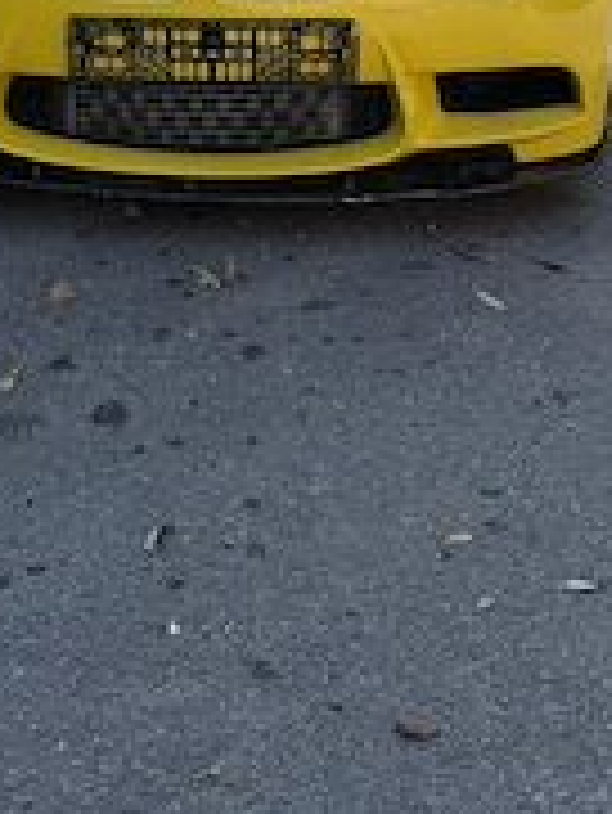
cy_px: -63
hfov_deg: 27.5
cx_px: 248
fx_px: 1248
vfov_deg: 32.2
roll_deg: -4.4
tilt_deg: -7.5
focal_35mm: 53
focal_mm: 6.76
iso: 100
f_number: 1.78
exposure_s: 1/1493
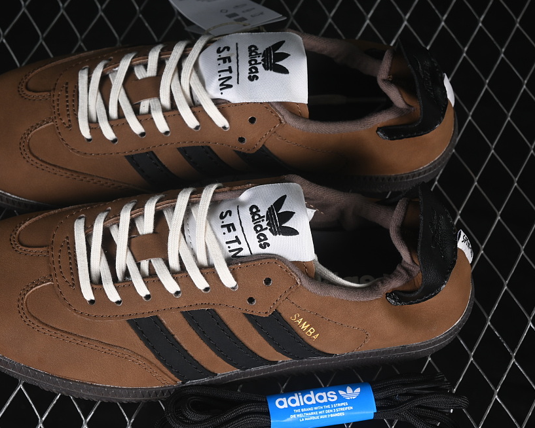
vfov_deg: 16.5
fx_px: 1473
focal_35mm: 93
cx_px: 216
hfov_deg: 20.6
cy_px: 215
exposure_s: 1/60
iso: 160
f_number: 7.1
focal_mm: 50
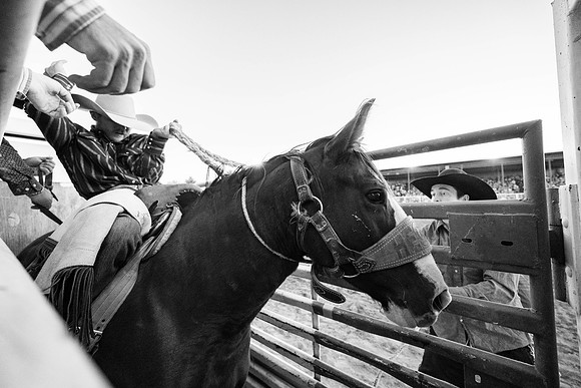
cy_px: 194
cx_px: 290
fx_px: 226
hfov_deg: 104.2
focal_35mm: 14
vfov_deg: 81.2
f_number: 4
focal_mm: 14
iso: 4000
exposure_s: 1/500
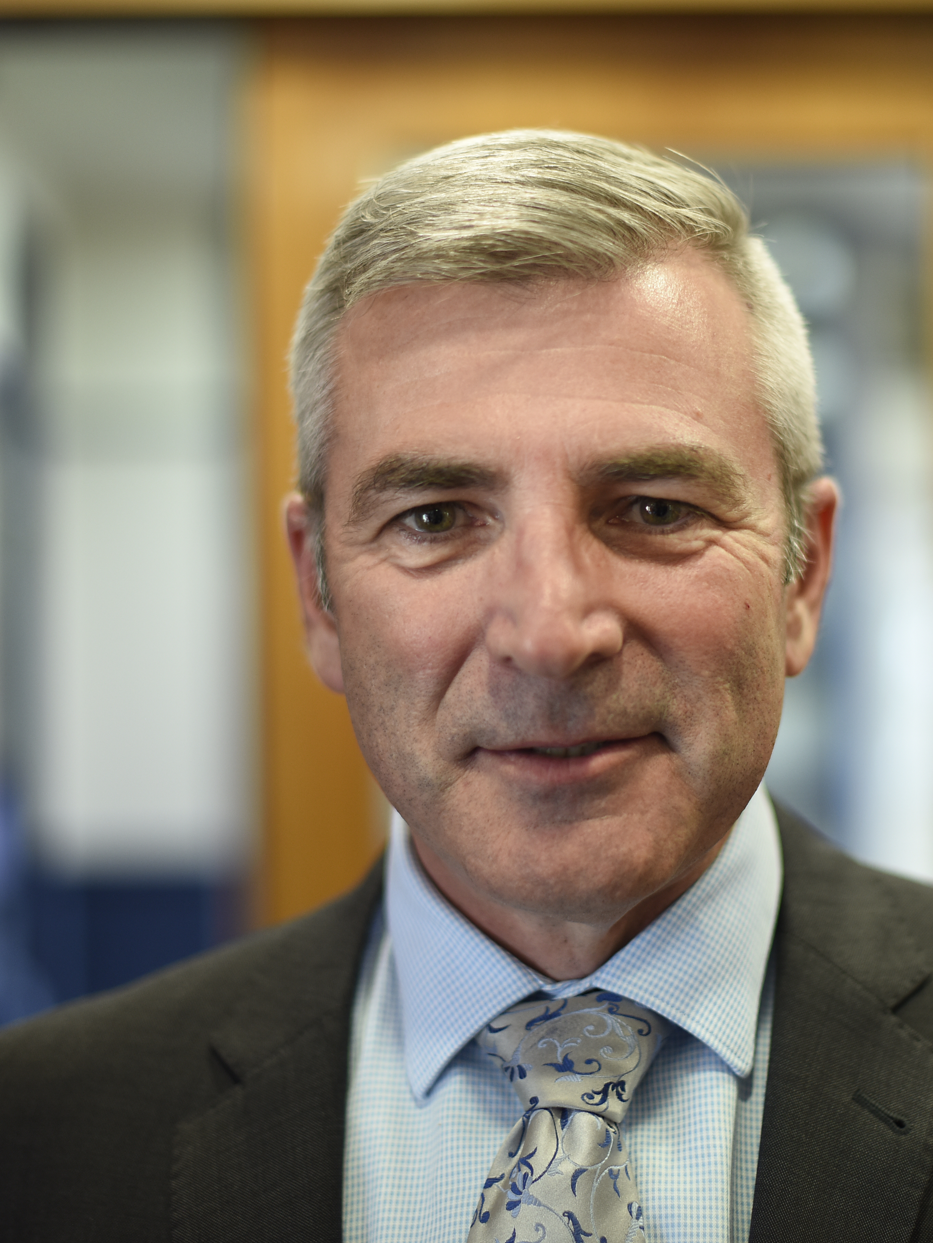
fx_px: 2624
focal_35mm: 73
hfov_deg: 20.1
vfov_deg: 26.7
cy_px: 619
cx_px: 586
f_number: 1.4
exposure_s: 1/160
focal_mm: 50
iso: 400
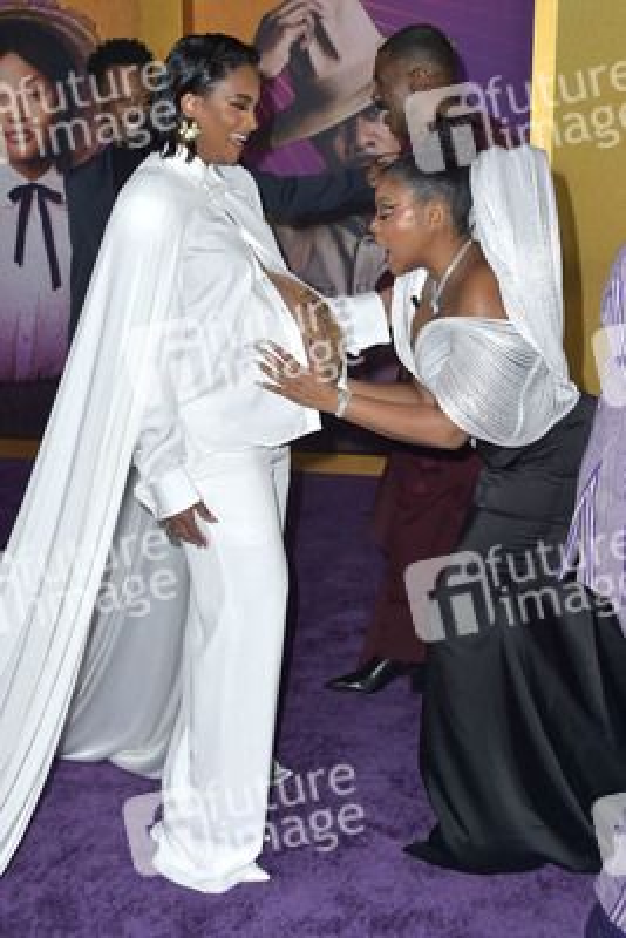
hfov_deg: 29.9
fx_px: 1173
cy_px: 469
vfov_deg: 43.6
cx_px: 313
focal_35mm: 45
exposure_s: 1/250
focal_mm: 45
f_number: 6.3
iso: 320
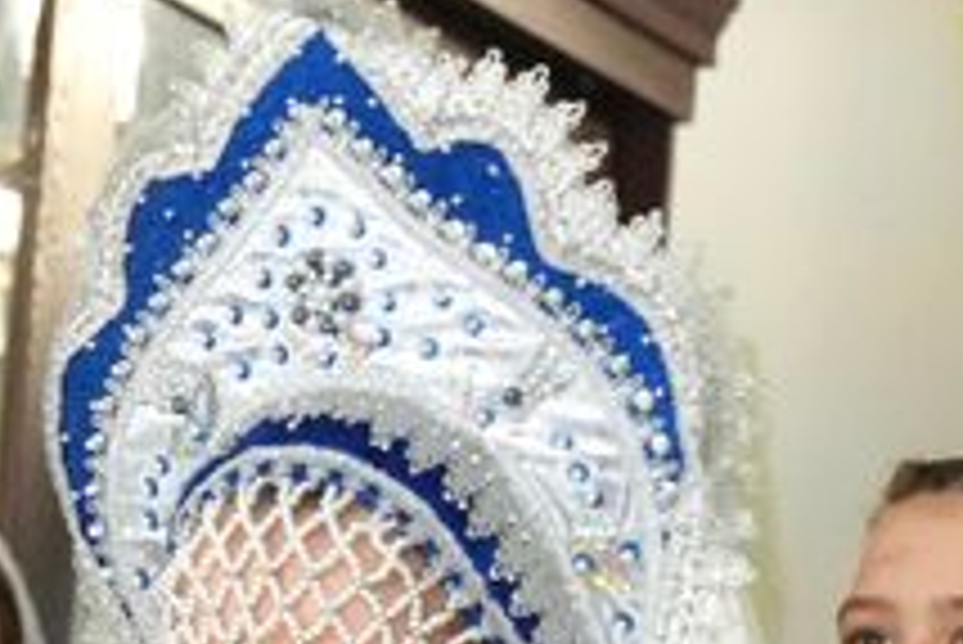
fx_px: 6826
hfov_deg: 7.9
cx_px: -376
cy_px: 919
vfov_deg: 5.4
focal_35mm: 255
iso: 5000
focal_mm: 52
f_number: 5.6
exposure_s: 1/250
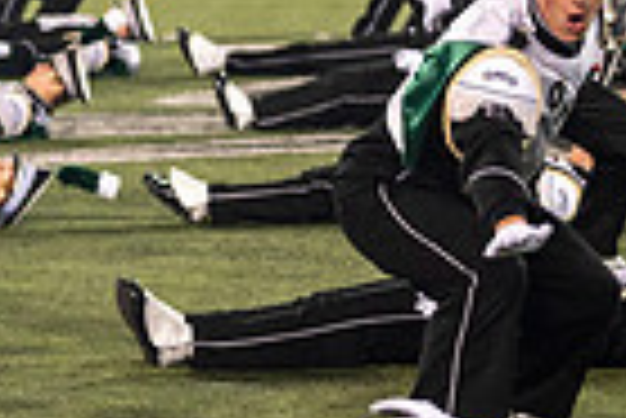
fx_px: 5083
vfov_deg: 4.7
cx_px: -536
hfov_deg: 6.9
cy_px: 126
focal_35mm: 292
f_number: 2.8
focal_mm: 70
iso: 1000
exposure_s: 1/500
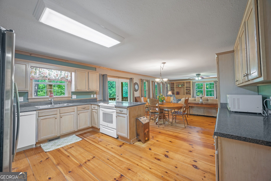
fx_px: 105
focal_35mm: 14
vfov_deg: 81.2
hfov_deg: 104.3
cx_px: 136
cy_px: 90
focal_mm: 14
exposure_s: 1/20
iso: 100
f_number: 7.1
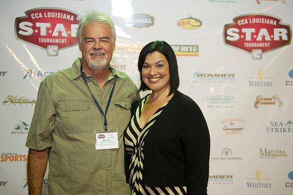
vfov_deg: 31.1
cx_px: 152
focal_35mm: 43
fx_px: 350
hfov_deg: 45.5
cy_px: 103
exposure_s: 1/60
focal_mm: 40
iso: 1250
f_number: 2.8
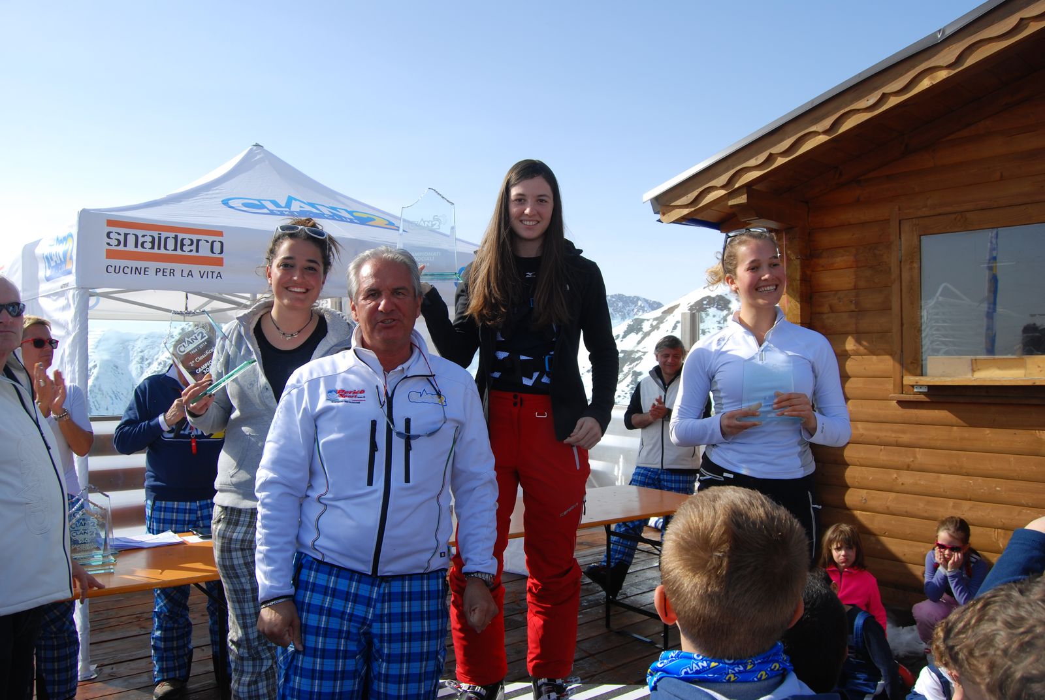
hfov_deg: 67.3
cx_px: 522
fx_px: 785
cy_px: 350
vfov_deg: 48.0
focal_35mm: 27
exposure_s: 1/320
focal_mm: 18
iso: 100
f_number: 6.3
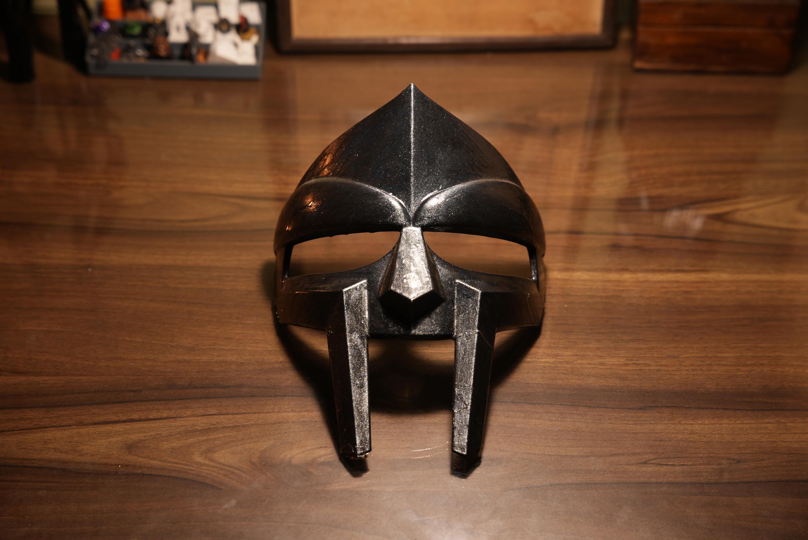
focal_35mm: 70
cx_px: 404
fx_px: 1572
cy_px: 270
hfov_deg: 28.8
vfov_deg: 19.5
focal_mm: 70
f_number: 4.5
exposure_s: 1/30
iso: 250
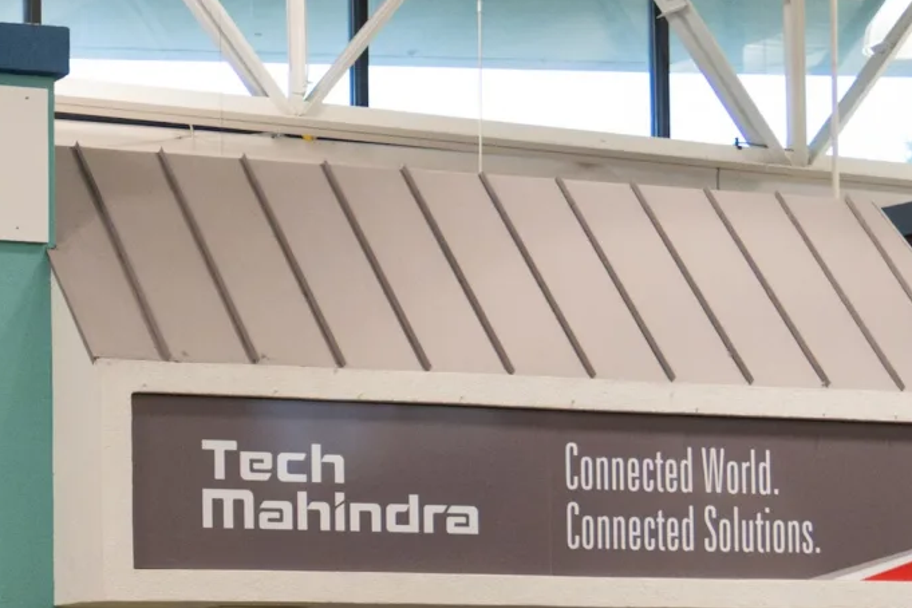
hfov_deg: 17.6
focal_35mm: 107
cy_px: 623
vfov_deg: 12.6
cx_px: -362
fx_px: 2710
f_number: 4
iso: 4000
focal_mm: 28
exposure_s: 1/320
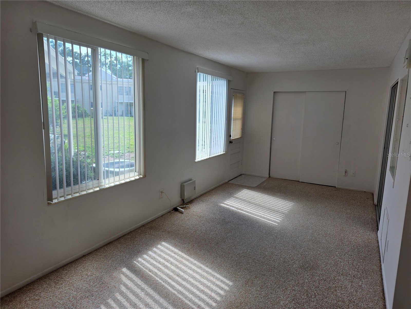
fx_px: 273
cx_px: 206
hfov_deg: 73.9
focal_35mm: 23
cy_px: 154
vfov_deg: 58.9
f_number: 1.7
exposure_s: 1/359
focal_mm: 6.25
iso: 32
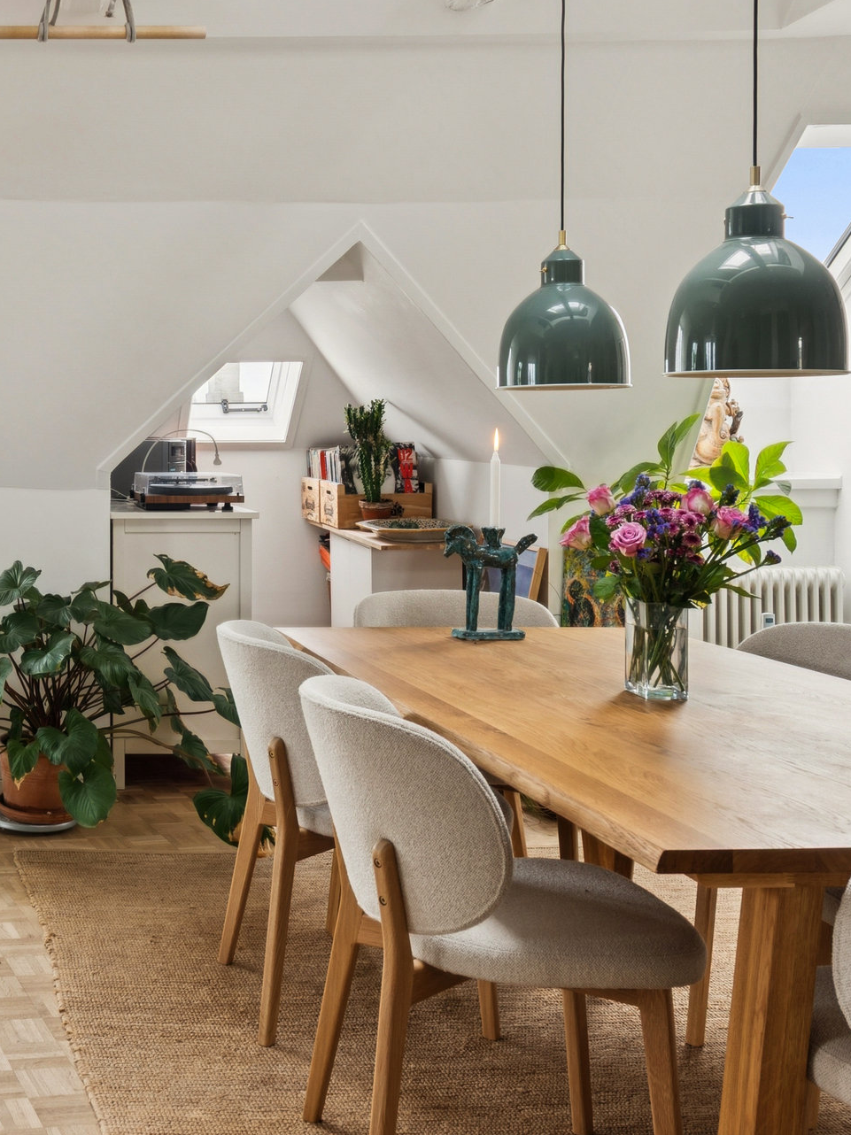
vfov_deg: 41.9
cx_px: -28
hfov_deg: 29.7
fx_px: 1476
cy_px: 471
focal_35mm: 45
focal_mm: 20
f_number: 9.5
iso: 160
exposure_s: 1/20
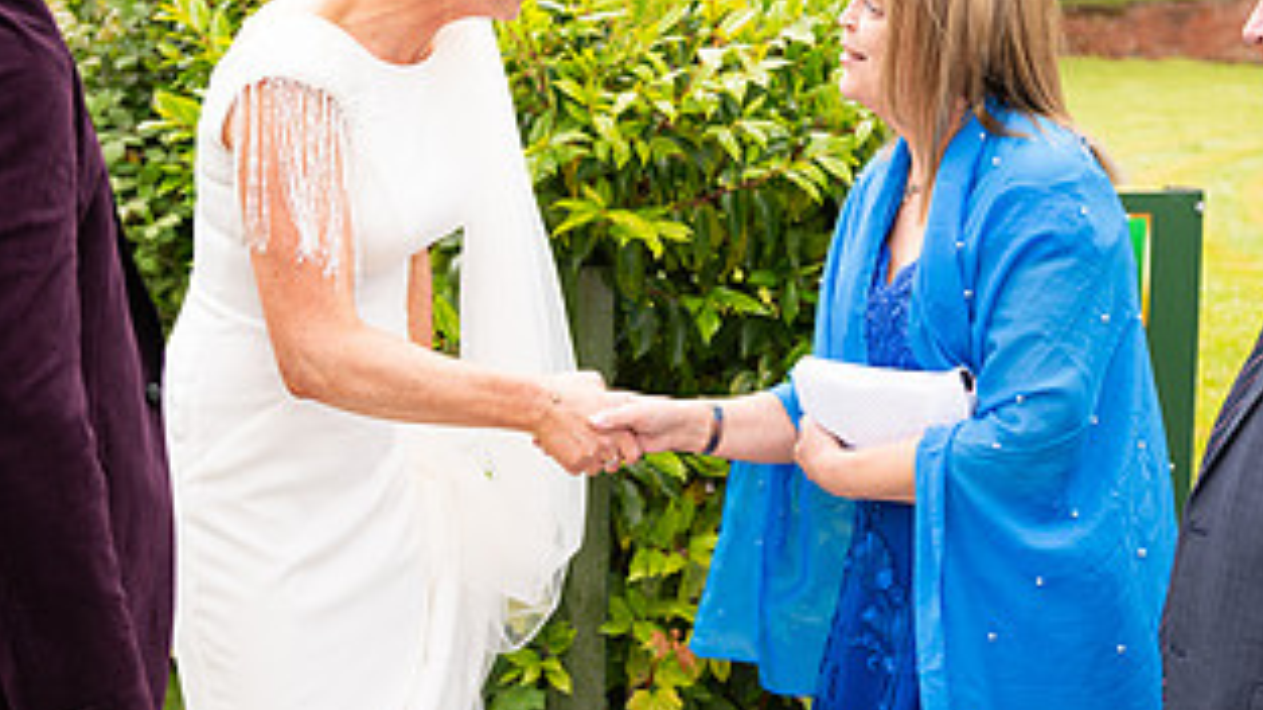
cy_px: 292
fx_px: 2277
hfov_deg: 31.0
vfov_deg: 17.7
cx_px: 638
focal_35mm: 68
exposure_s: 1/1250
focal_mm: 35
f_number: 3.5
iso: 250
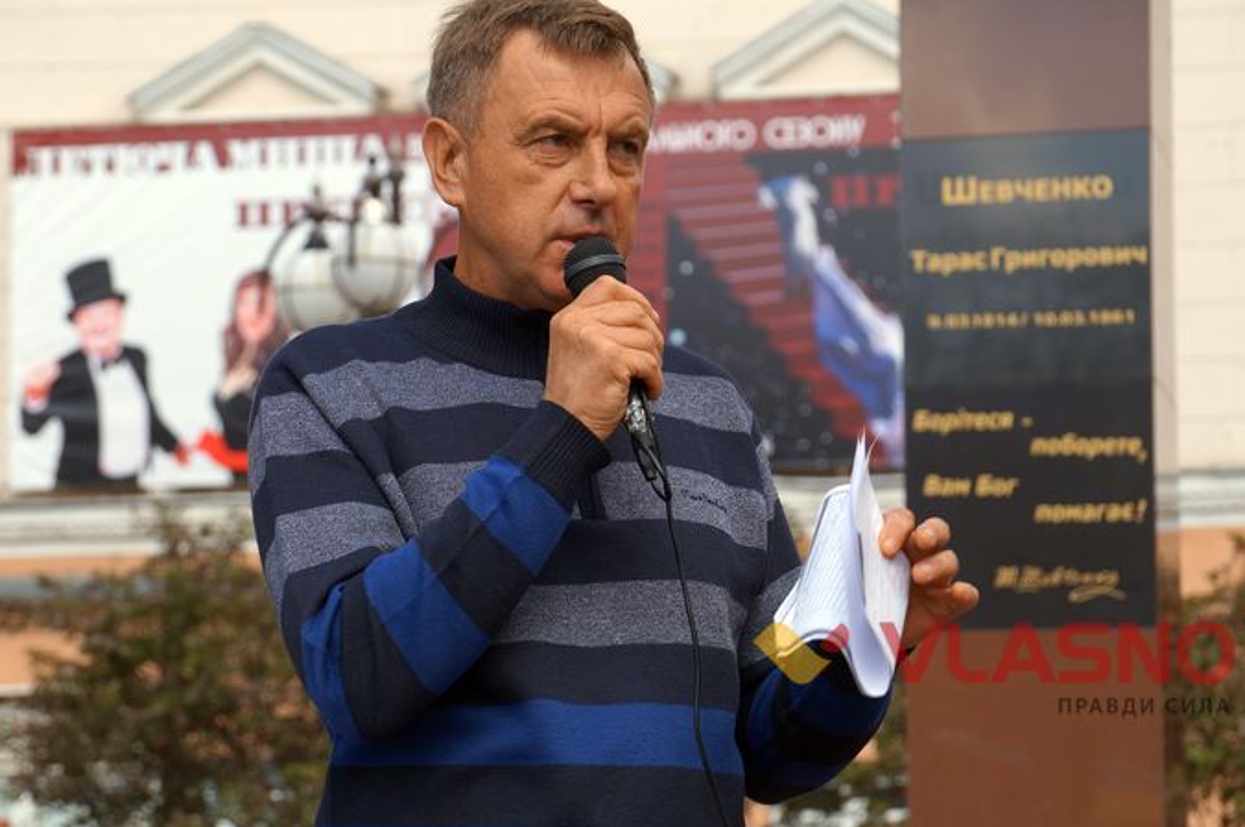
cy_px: 403
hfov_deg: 14.7
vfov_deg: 9.8
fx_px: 4835
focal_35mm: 140
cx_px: 642
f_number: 6.3
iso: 100
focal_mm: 90
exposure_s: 1/320
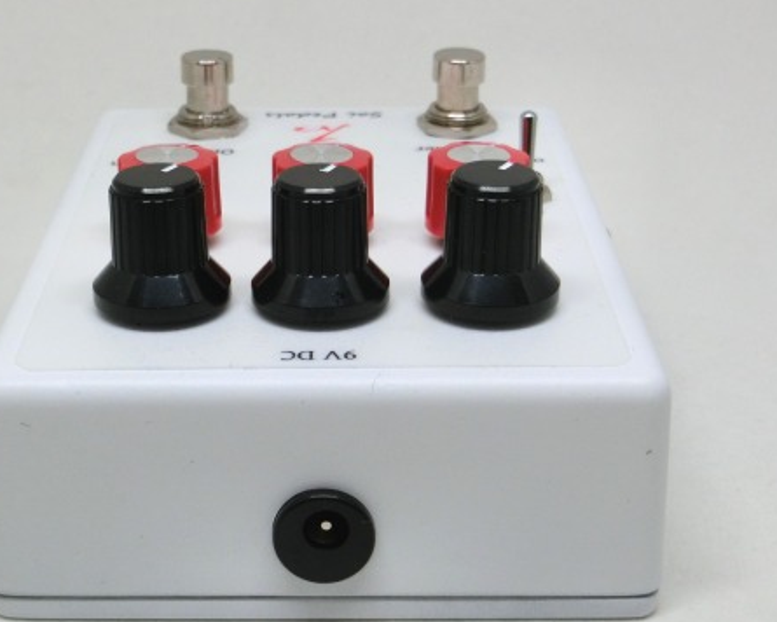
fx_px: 1679
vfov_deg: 20.9
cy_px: 407
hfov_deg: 26.0
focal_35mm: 73
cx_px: 311
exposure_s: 1/125
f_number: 4.7
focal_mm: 9.3
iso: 200
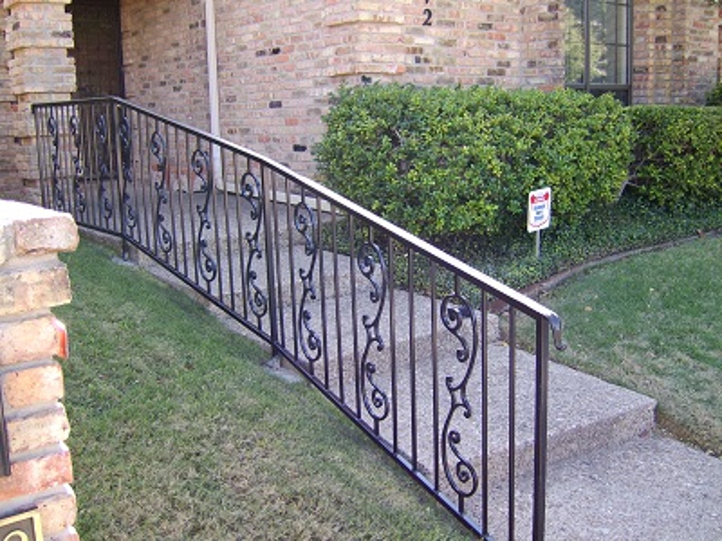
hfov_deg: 58.4
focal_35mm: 31
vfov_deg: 45.4
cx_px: 361
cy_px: 270
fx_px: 647
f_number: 2.7
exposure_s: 1/104
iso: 71
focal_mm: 8.13
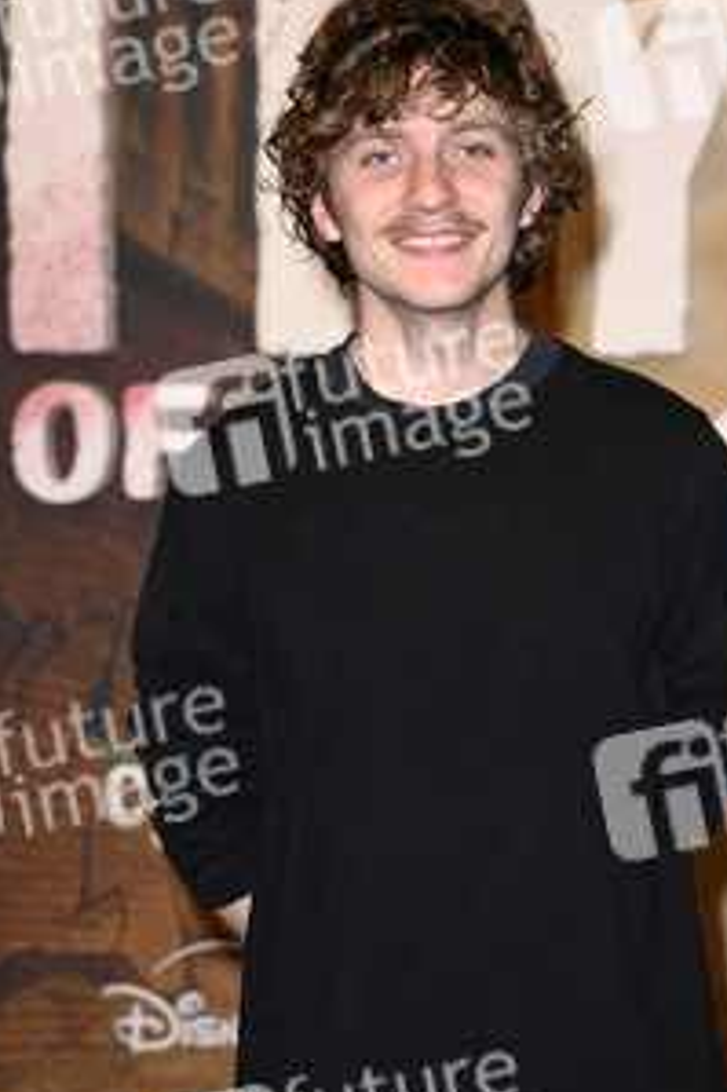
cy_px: 592
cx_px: 449
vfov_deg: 13.3
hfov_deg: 8.8
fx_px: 4700
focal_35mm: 155
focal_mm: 116
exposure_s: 1/200
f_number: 5.6
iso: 400
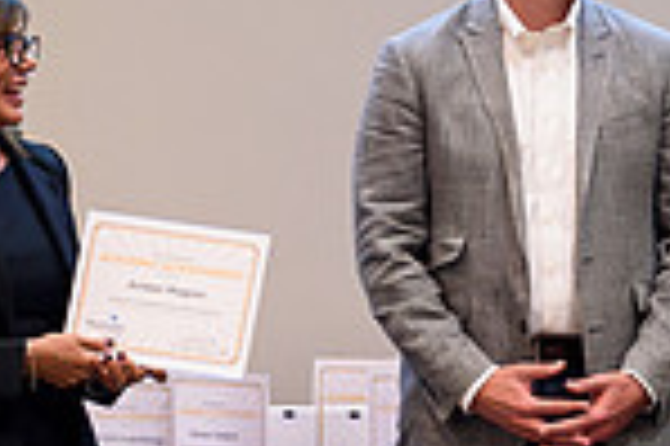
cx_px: 1105
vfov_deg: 4.3
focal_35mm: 320
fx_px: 5949
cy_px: 20
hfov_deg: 6.3
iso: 1000
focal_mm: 48
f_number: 2.8
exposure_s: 1/160
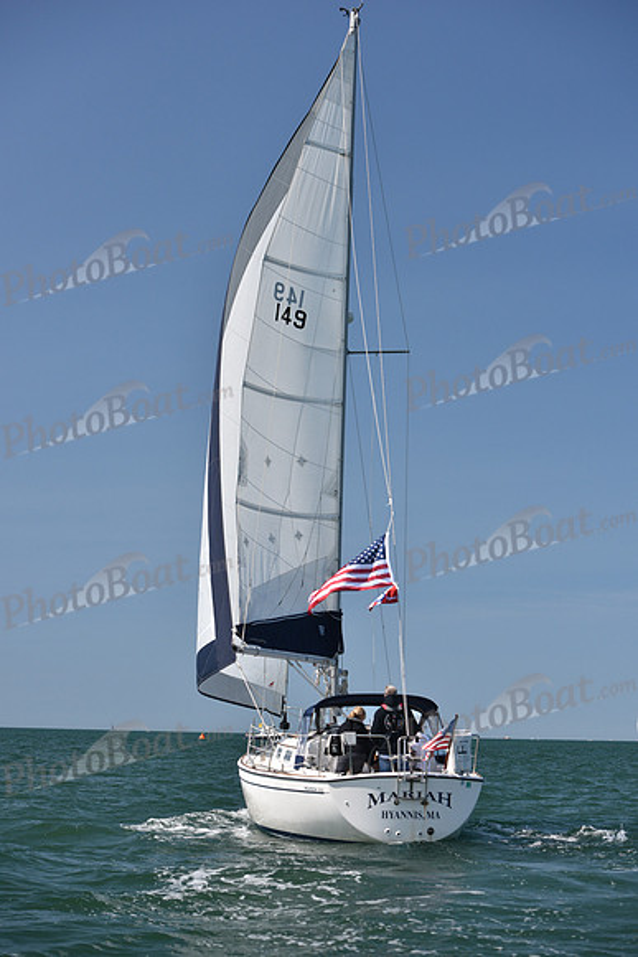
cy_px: 478
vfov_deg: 28.8
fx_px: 1860
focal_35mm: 70
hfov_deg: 19.5
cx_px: 319
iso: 320
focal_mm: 70
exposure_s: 1/1000
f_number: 5.6
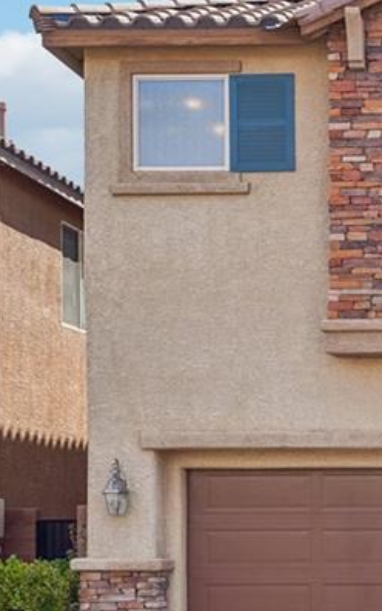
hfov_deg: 13.4
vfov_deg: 22.6
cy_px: 276
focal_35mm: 92
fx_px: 1533
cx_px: 561
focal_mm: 35
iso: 100
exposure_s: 1/125
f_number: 8
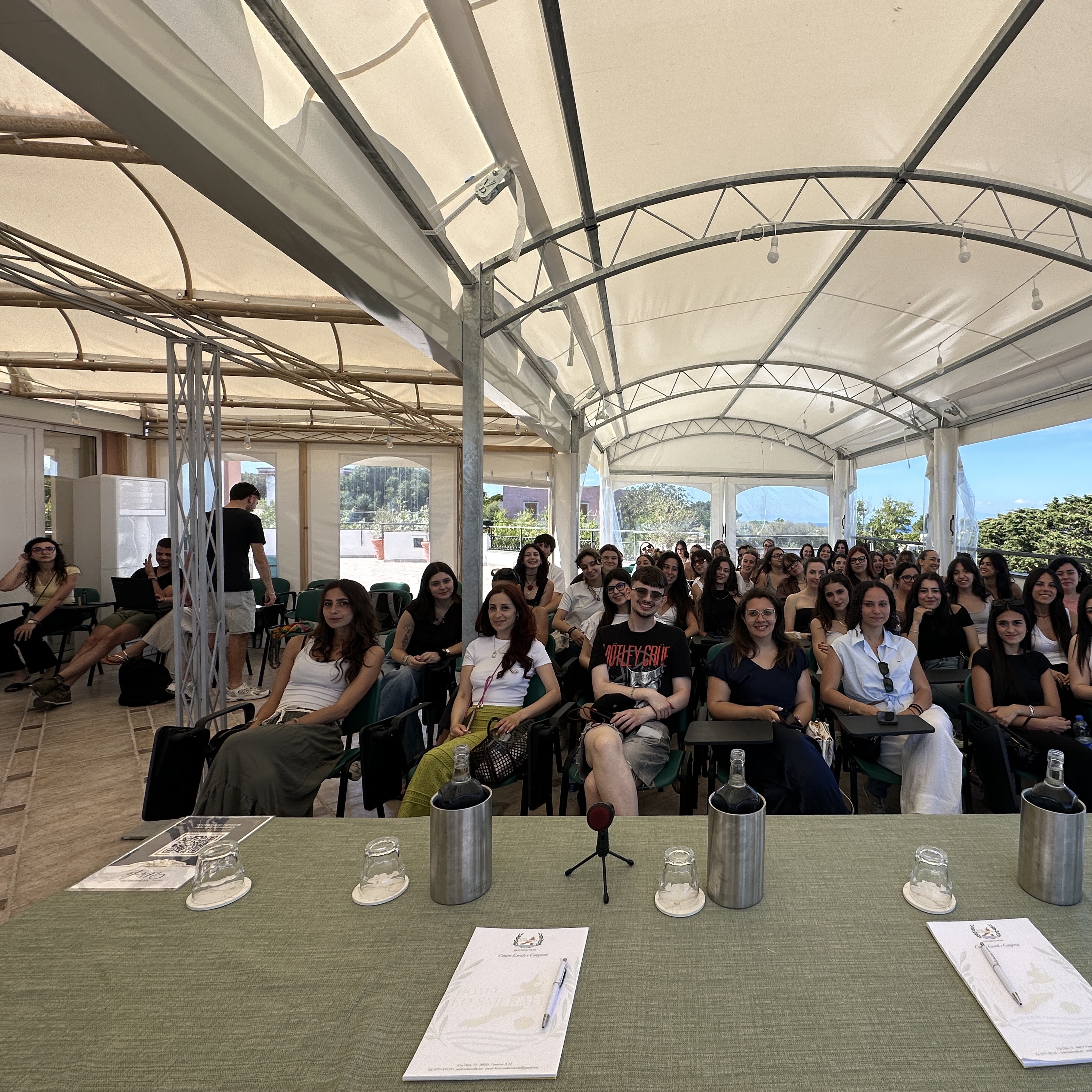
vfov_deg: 84.0
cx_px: 704
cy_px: 538
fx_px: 607
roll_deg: -1.4
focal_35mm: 17
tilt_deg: -2.5
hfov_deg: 81.8
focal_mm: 2.22
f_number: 2.2
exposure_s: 1/917
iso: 40
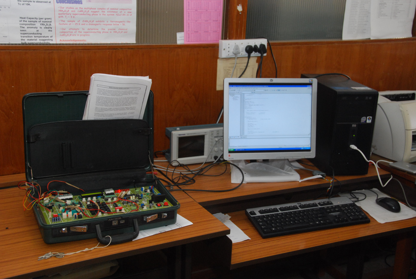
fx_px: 555
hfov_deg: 41.1
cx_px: 208
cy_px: 140
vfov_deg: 28.2
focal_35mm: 48
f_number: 6.3
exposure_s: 1/40
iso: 800
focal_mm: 32
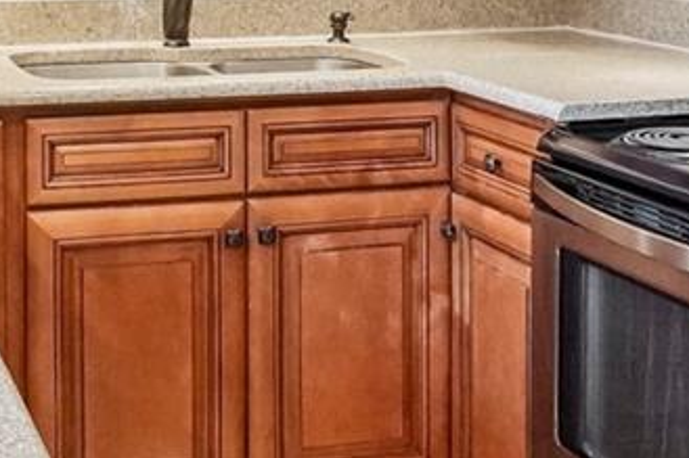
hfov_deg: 27.1
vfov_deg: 17.7
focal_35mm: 73
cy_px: -96
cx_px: 117
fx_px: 1396
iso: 1600
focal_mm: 10
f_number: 8
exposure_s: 1/30
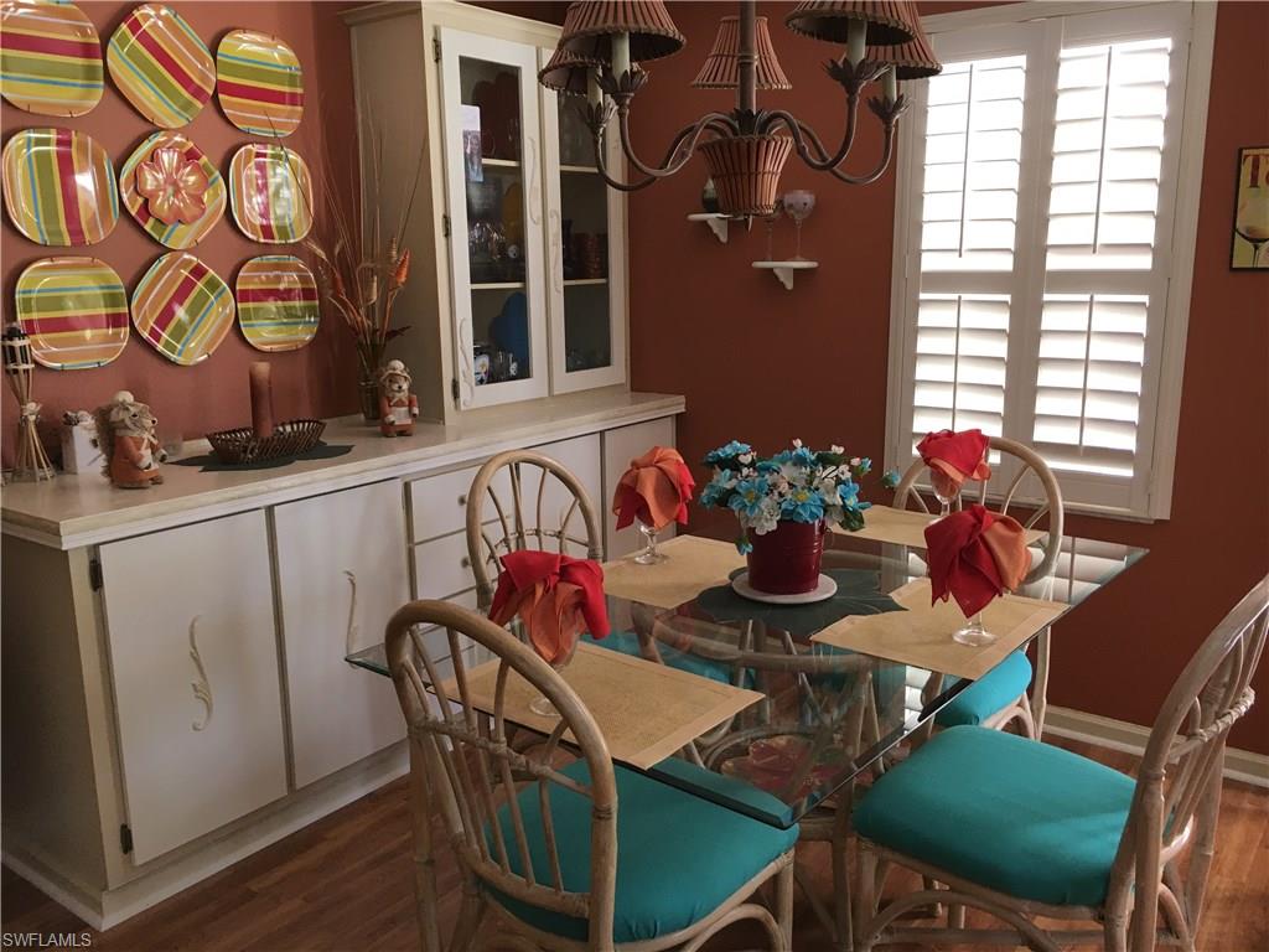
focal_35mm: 29
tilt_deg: -11.7
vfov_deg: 48.2
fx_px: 1063
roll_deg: +1.0
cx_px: 634
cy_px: 476
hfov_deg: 61.7
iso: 80
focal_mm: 4.15
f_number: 2.2
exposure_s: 1/30
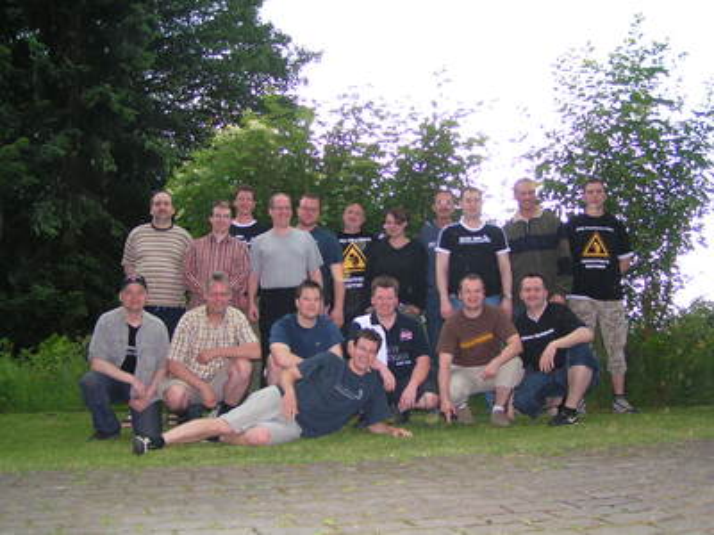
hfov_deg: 49.0
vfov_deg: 37.7
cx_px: 357
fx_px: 784
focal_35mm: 38
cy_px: 268
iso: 160
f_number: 2.8
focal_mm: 5.8
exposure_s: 1/40
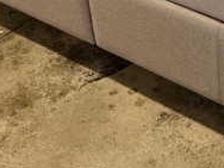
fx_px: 537
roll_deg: -0.2
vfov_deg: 16.5
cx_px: 256
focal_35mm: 83
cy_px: -66
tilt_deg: -28.8
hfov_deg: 22.1
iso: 64
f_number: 1.6
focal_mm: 5.1
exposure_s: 1/50
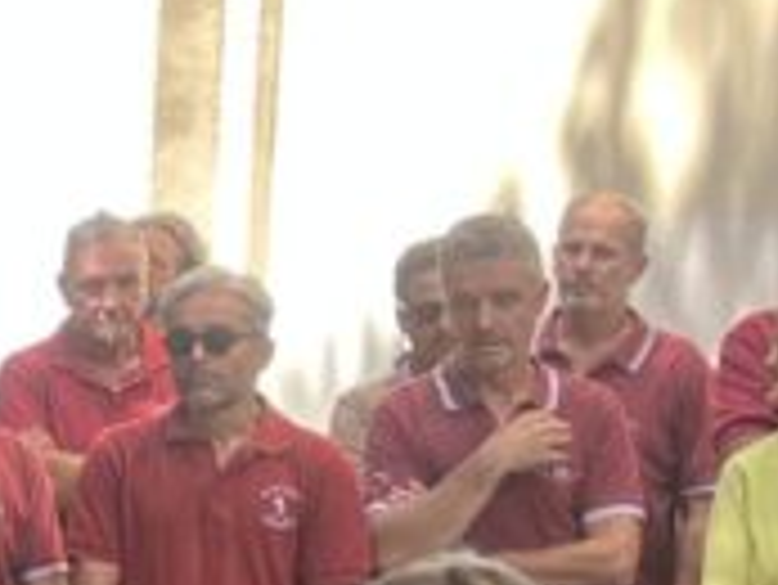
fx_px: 3464
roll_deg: -0.8
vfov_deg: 9.6
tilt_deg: -4.5
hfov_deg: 12.0
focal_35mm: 154
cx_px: -508
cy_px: 477
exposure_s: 1/401
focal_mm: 5.7
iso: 50
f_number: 1.5
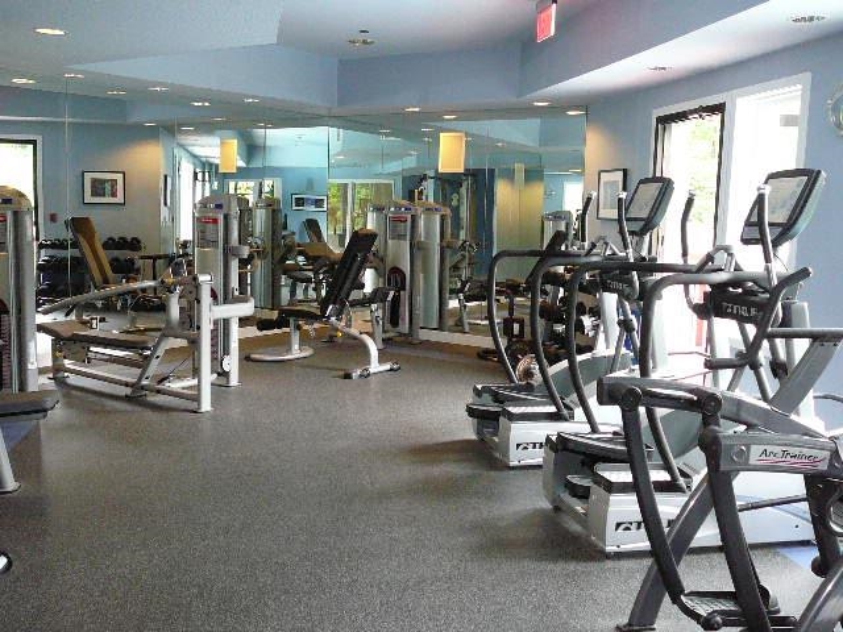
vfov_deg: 40.7
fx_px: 852
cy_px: 316
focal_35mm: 35
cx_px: 422
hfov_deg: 52.6
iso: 250
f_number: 2.8
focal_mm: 5.2
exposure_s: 1/30
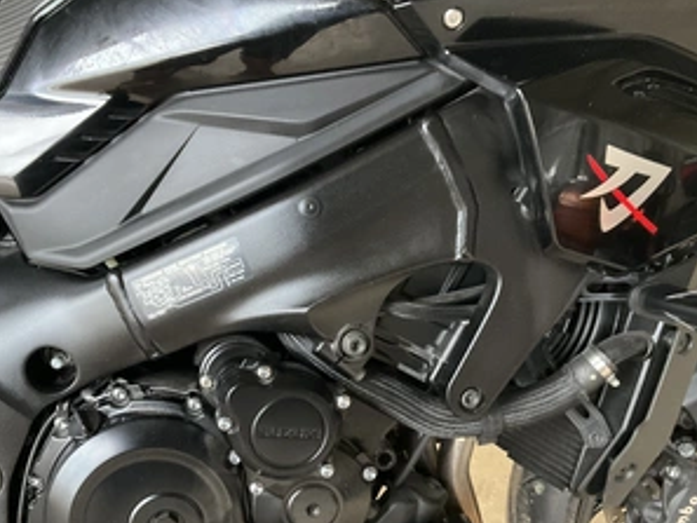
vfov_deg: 36.6
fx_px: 786
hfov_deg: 47.8
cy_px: 338
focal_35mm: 39
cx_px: 314
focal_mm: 3
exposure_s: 1/30
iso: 400
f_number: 1.8
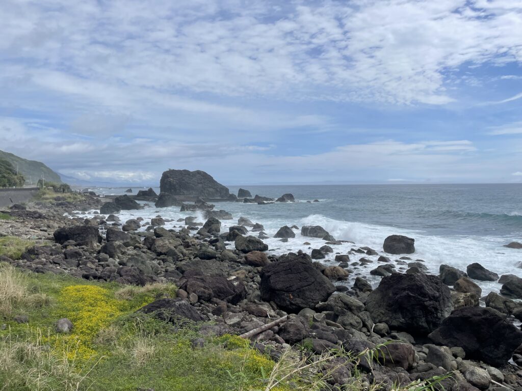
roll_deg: +0.5
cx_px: 261
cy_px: 196
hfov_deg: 67.3
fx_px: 392
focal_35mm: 26
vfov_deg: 53.1
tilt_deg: -1.7
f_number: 1.6
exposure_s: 1/7813
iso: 32
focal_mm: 4.2
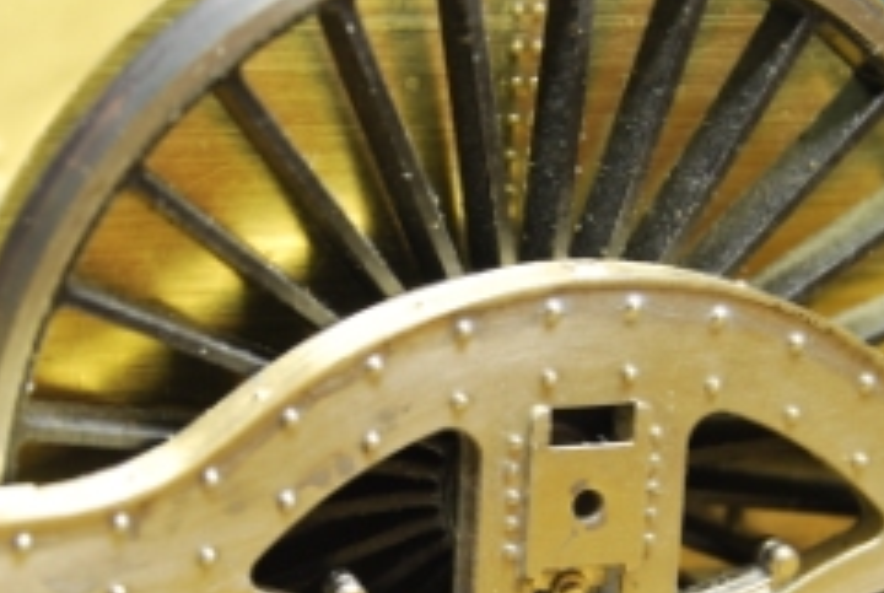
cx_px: 490
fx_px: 3787
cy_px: 494
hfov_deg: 13.3
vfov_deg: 8.9
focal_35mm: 154
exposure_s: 1/2
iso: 200
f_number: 7.1
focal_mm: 55
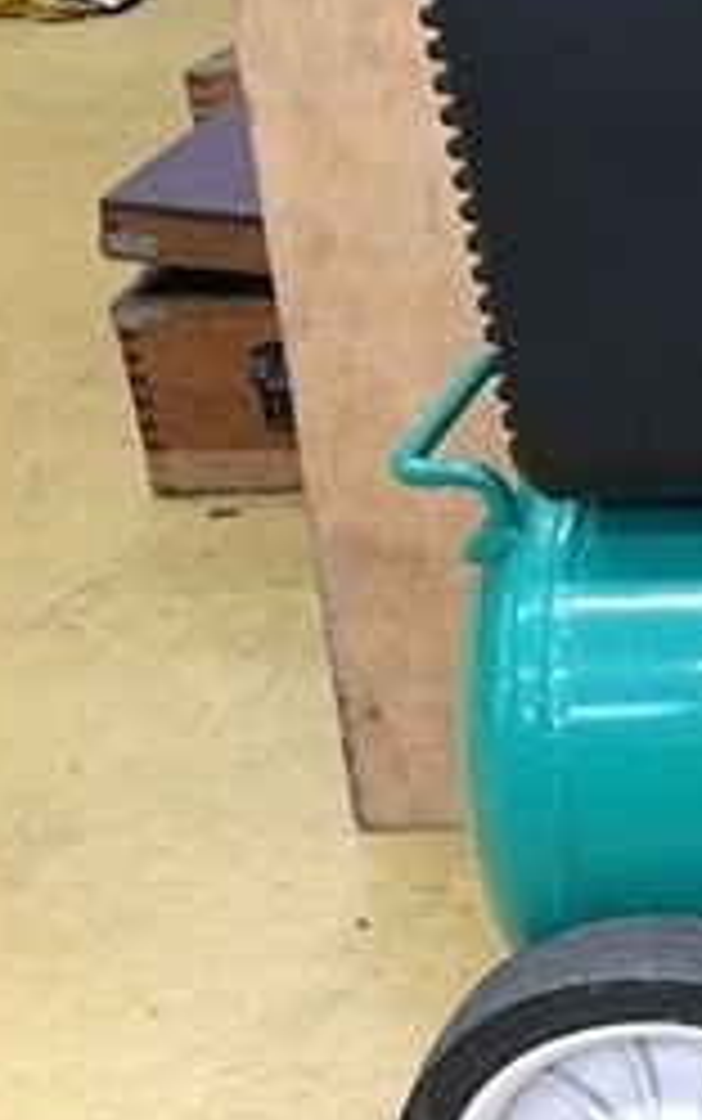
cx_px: 1238
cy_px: 450
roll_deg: +2.2
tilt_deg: -25.2
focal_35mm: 79
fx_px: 2414
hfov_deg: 14.6
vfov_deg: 26.1
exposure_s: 1/30
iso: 200
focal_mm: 4.15
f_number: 2.2
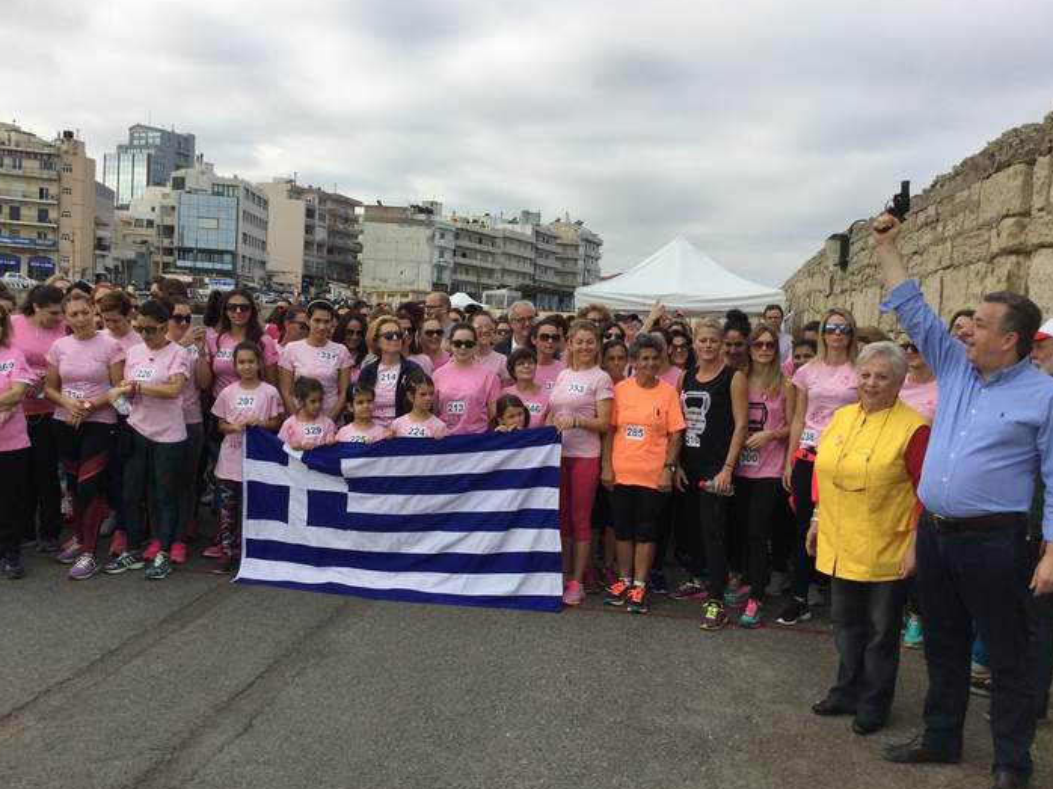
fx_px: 973
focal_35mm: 32
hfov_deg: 56.8
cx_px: 519
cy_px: 397
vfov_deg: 44.1
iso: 25
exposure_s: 1/1181
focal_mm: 3.3
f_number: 2.4
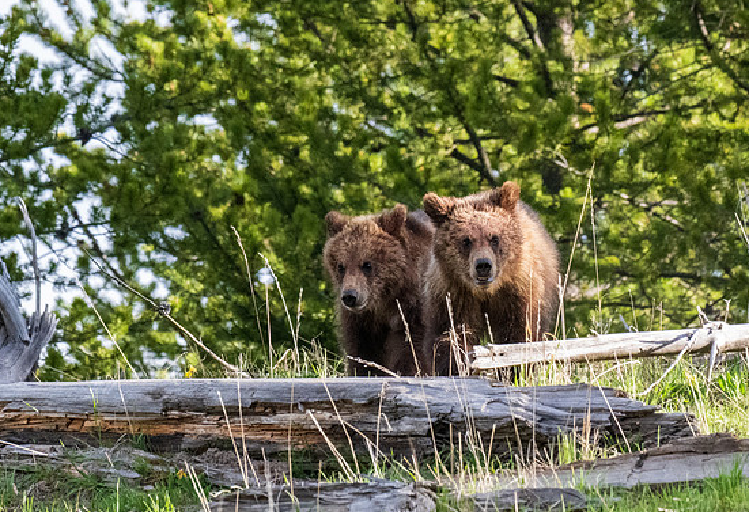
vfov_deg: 1.3
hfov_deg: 1.9
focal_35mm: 1101
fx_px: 23092
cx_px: 486
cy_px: 72
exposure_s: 1/1600
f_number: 11
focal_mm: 600
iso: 8000
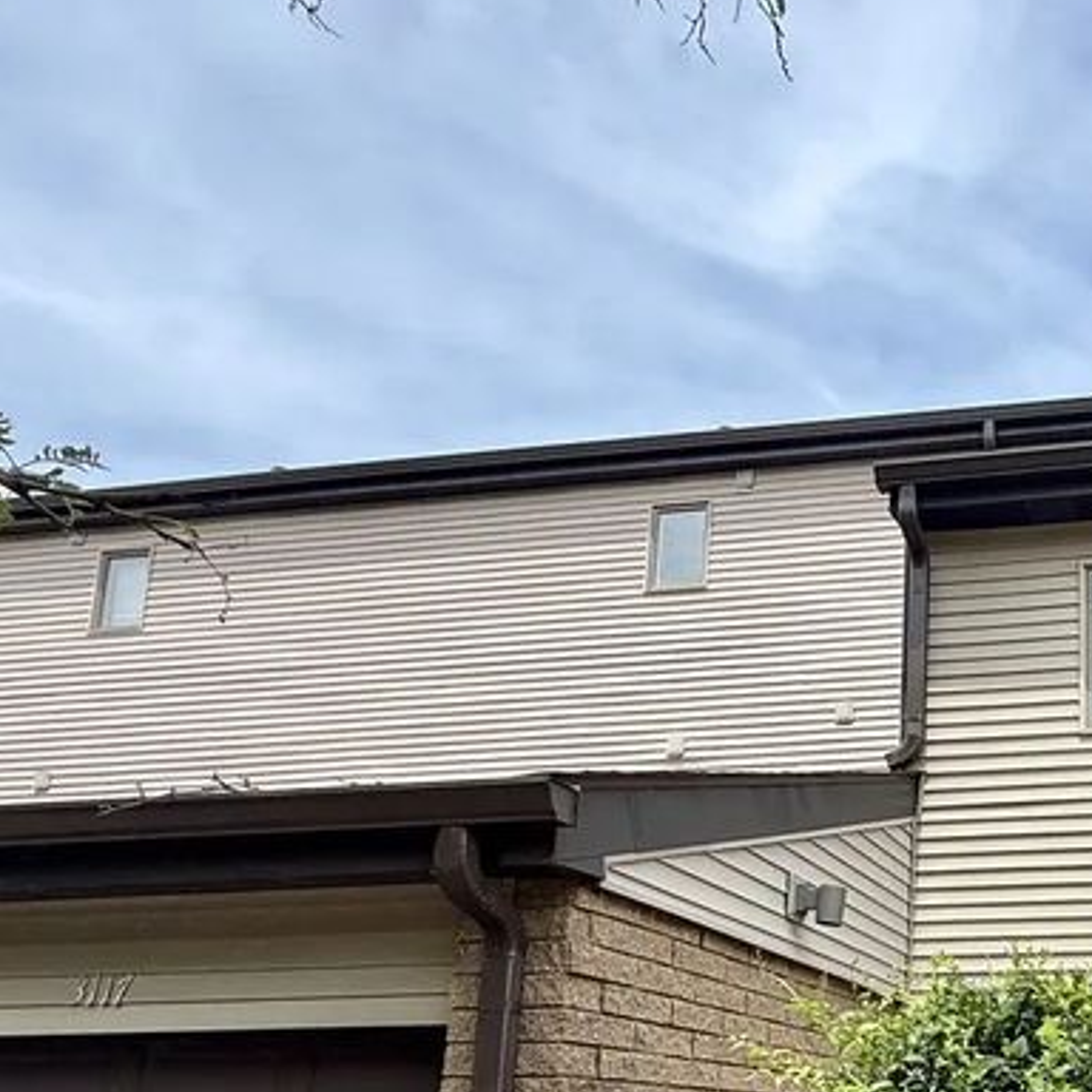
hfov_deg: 41.9
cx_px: 1135
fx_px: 1178
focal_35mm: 33
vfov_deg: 45.7
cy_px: 956
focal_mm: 2.22
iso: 50
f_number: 2.2
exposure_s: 1/914
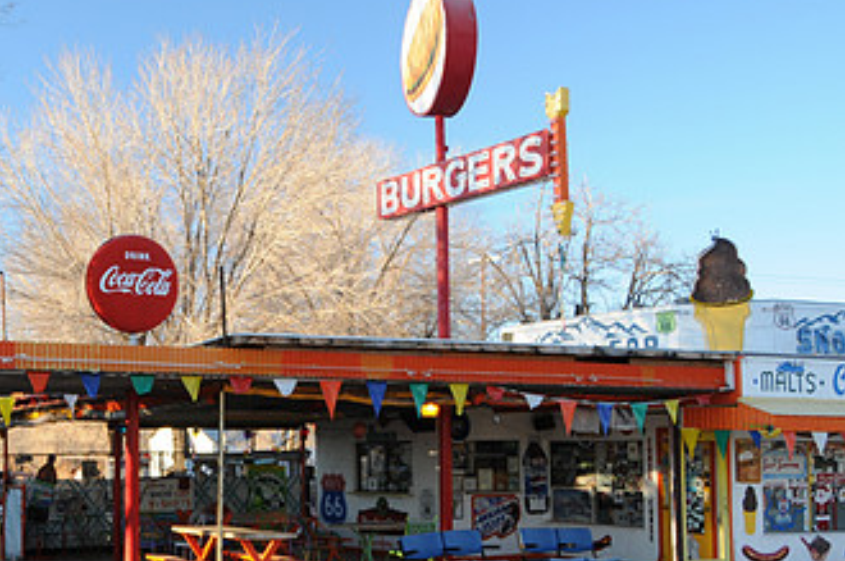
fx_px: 1359
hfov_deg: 33.0
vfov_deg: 23.3
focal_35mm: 58
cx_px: 105
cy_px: 332
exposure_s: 1/60
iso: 200
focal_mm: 22
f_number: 4
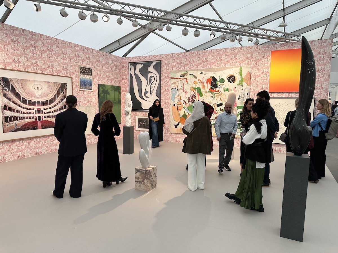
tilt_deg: -5.7
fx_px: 234
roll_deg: -1.6
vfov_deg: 56.8
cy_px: 126
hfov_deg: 71.6
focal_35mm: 24
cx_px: 169
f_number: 1.78
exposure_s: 1/202
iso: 64
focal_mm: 6.86
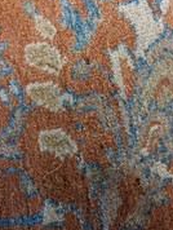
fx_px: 359
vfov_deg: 35.1
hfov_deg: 27.1
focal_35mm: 54
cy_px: 75
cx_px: 85
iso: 5489
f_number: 1.85
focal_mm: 6.81
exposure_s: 1/35.6
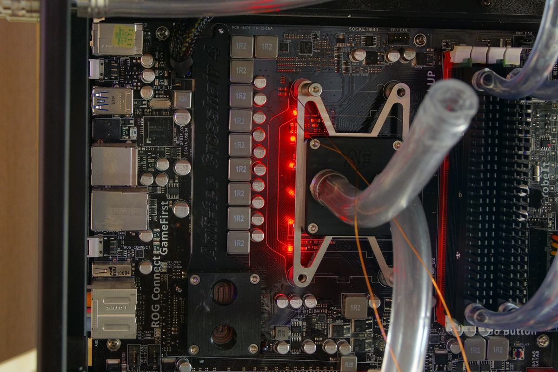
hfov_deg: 24.6
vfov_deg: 16.5
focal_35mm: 82
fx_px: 1278
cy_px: 186
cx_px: 279
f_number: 11
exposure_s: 2.5
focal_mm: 55
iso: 800
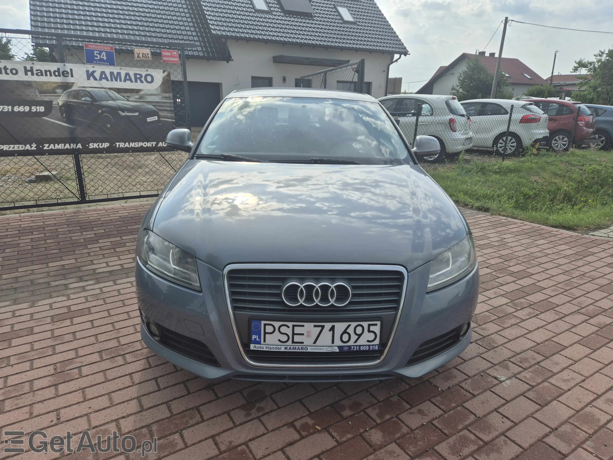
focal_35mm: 23
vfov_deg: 58.9
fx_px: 407
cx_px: 306
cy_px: 230
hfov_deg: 73.9
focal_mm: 5.4
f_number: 1.8
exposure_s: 1/1944
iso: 25
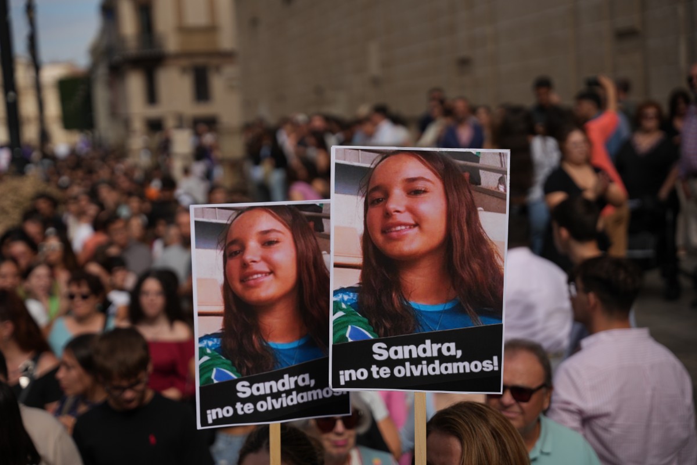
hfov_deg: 31.6
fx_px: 1233
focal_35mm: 64
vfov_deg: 21.3
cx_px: 348
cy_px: 232
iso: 100
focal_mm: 63.7
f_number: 2.8
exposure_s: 1/4000
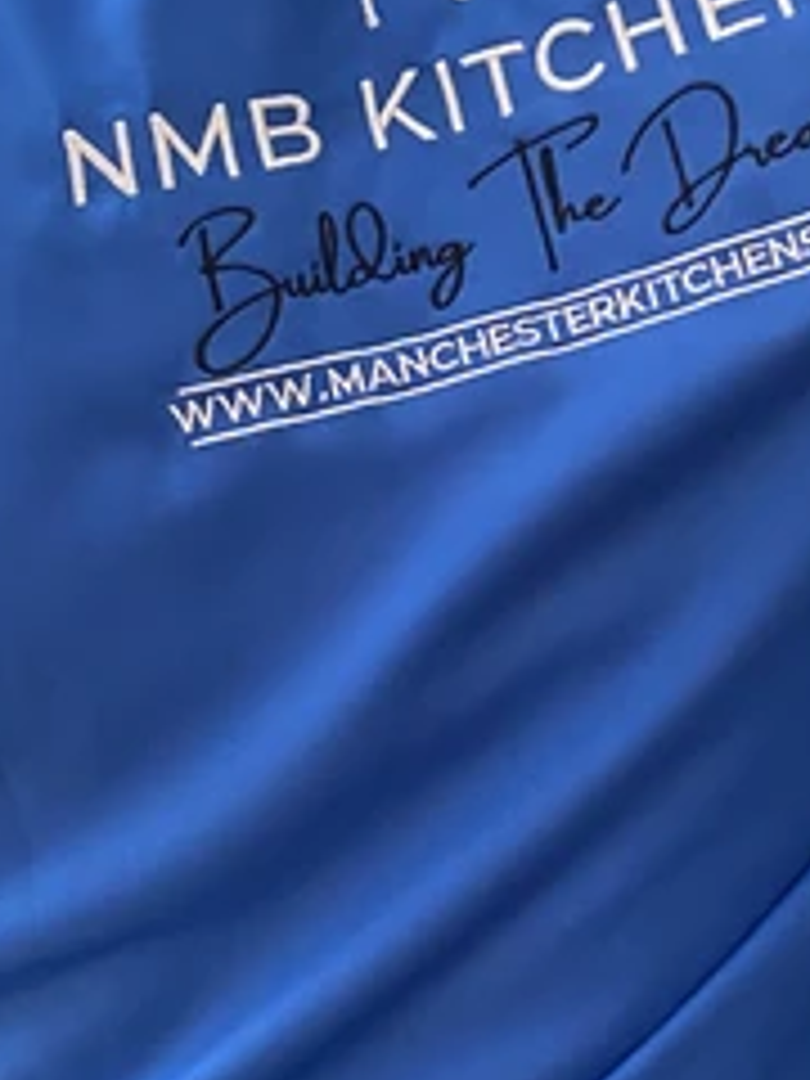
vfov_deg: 25.0
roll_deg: +1.1
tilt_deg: -1.0
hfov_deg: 18.9
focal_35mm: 78
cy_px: 414
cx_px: 508
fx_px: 2434
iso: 200
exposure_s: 1/60
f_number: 1.8
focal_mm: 4.25
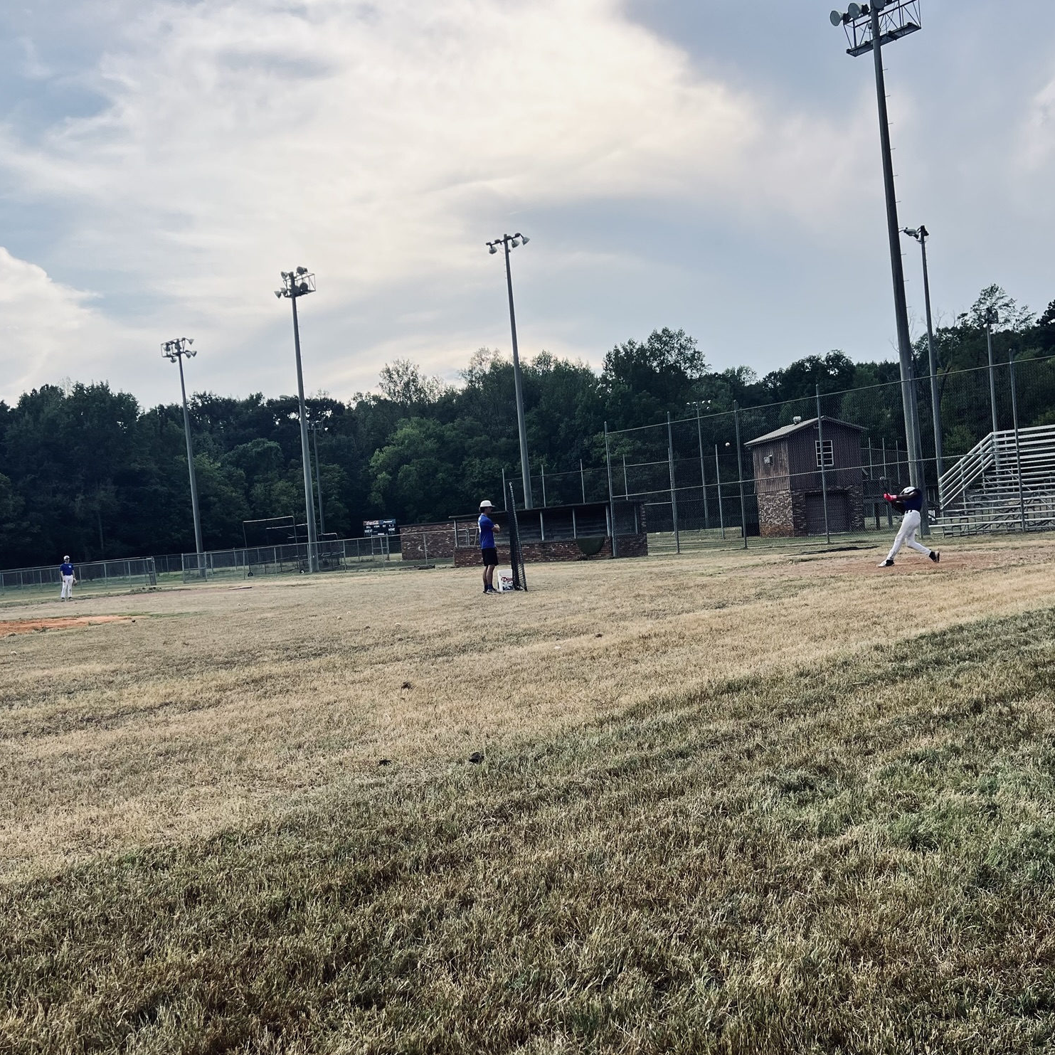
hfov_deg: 52.5
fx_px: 1069
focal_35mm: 31
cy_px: 528
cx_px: 573
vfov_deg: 52.5
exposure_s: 1/2353
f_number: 1.5
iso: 50
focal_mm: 5.7
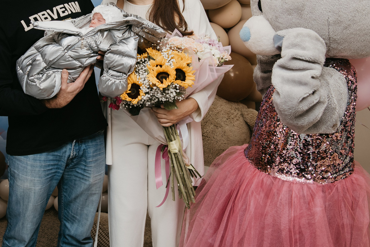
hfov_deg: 31.9
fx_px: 637
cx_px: 105
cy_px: 49
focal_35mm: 62
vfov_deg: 21.6
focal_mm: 32
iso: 200
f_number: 4
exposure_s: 1/160
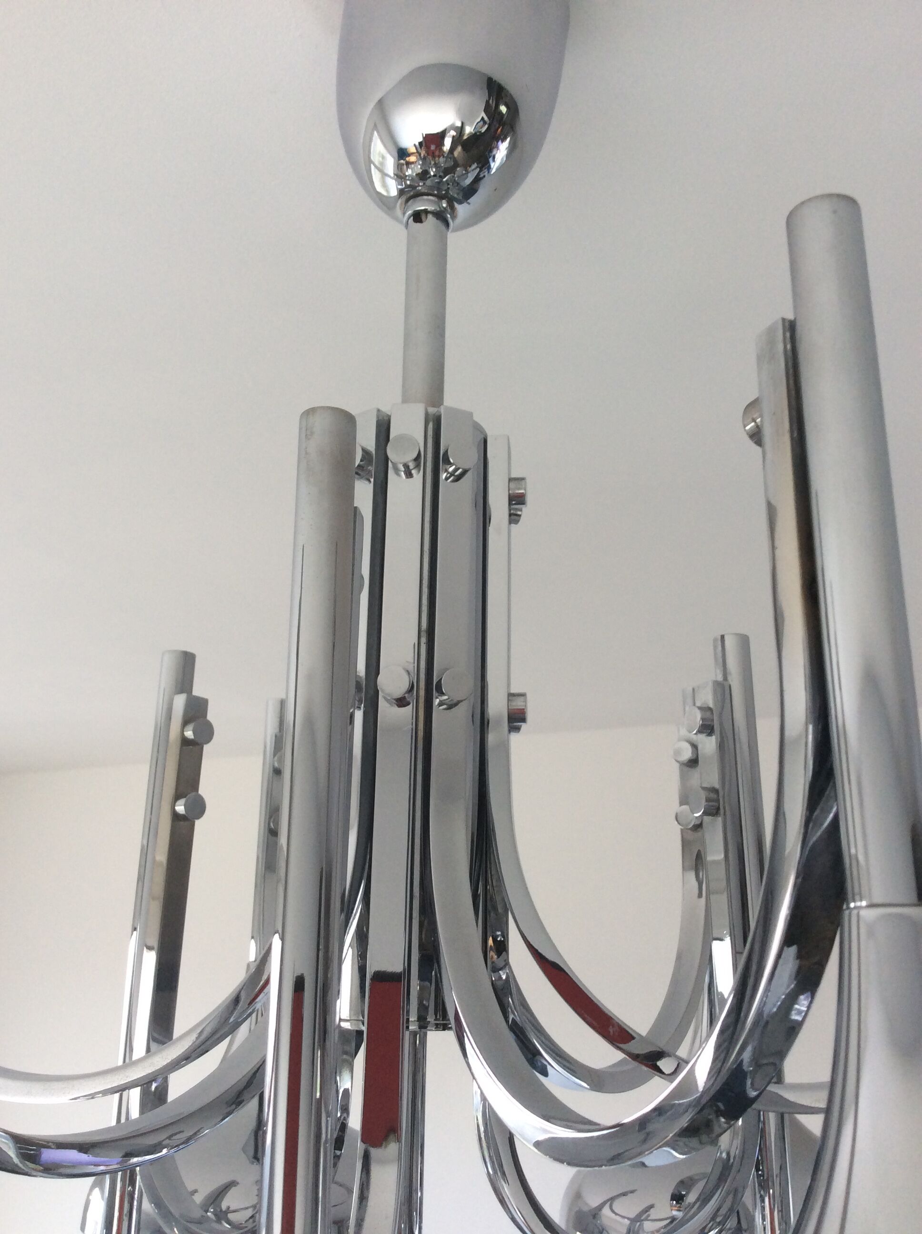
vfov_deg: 56.9
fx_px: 1139
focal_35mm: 32
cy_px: 617
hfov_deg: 44.1
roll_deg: +0.0
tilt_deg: +17.8
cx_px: 461
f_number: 2.4
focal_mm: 3.3
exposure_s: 1/50
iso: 32
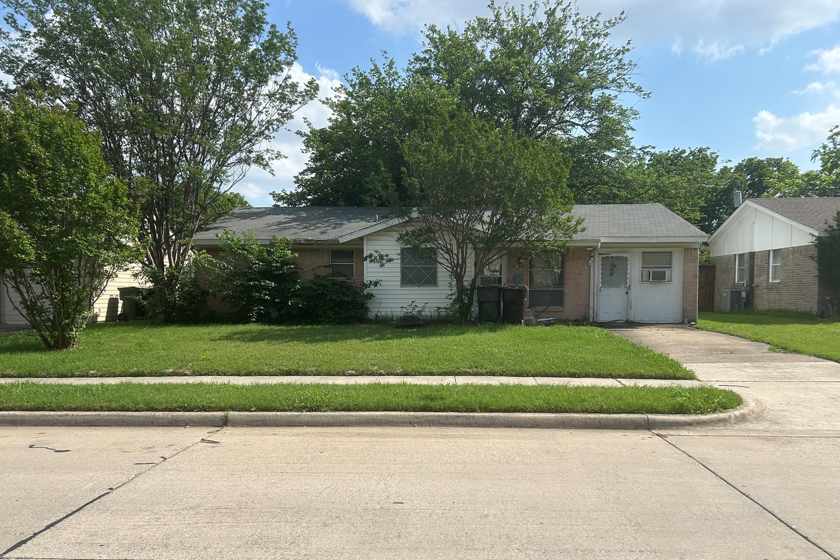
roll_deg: +0.5
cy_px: 318
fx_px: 653
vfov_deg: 46.3
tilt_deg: -4.0
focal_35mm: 28
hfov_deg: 65.5
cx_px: 415
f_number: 1.5
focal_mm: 5.7
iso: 50
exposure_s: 1/5076
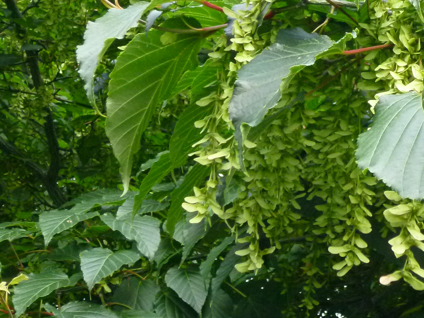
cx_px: 388
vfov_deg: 16.4
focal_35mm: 90
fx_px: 1102
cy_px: 93
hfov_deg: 21.3
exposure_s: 1/50
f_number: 3.3
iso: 400
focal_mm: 7.4
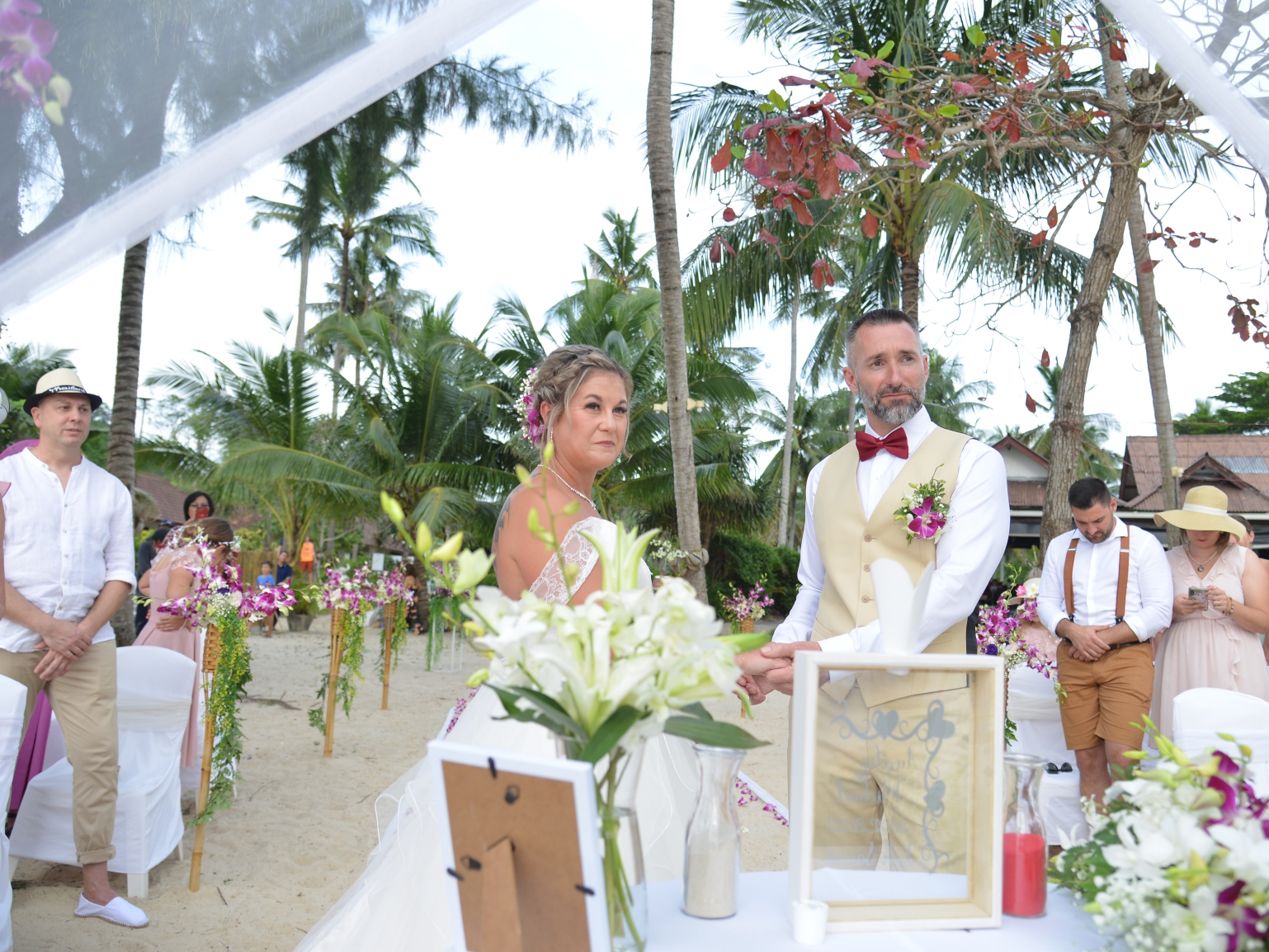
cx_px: 691
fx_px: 990
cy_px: 475
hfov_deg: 65.2
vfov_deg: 51.4
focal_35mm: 27
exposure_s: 1/125
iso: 100
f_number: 4
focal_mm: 24
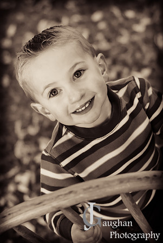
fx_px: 508
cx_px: 82
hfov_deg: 18.2
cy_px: 122
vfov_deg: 27.0
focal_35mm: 75
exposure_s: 1/125
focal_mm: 50
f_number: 2.8
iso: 400
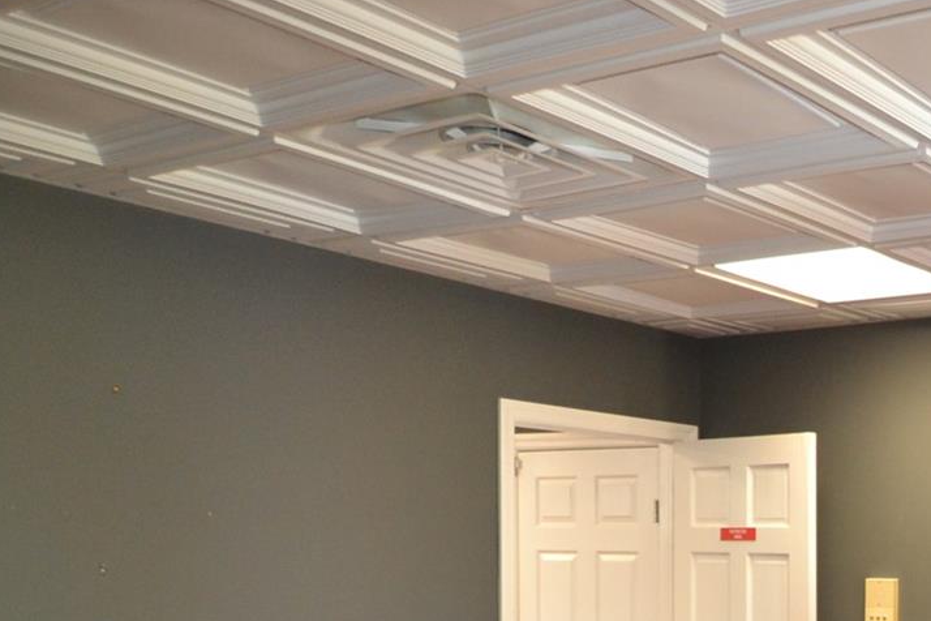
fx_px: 1112
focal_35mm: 43
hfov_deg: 36.2
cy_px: 669
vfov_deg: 28.6
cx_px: 1094
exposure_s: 1/60
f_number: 3.5
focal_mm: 10
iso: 800
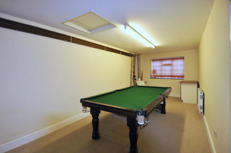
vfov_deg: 77.2
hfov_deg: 100.4
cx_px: 116
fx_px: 96
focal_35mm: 15
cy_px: 76
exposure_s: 1/60
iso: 800
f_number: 3.5
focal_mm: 10
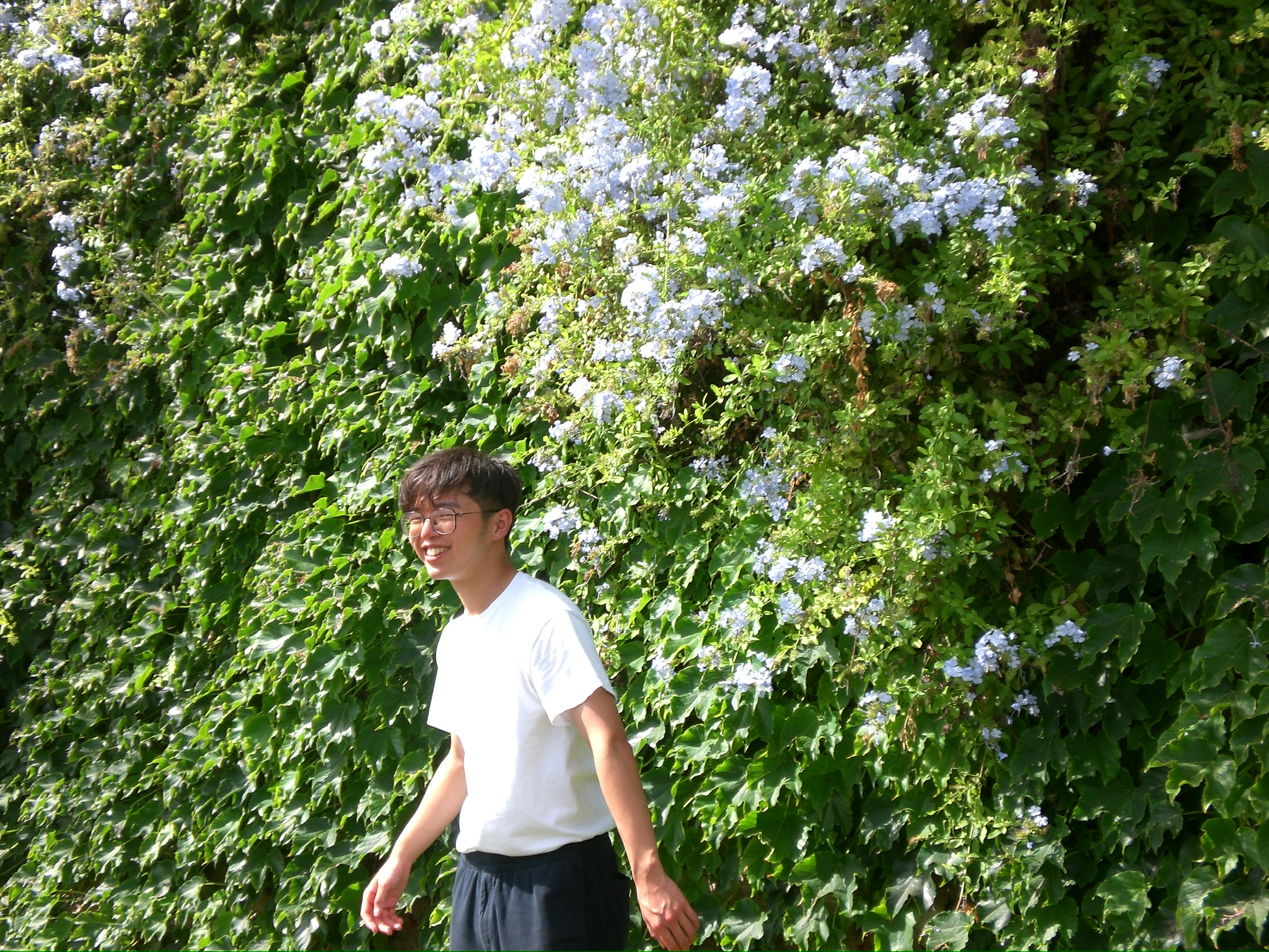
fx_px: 2310
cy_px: 476
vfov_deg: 23.3
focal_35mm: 63
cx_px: 634
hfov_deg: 30.7
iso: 50
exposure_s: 1/160
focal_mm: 10.4
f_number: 4
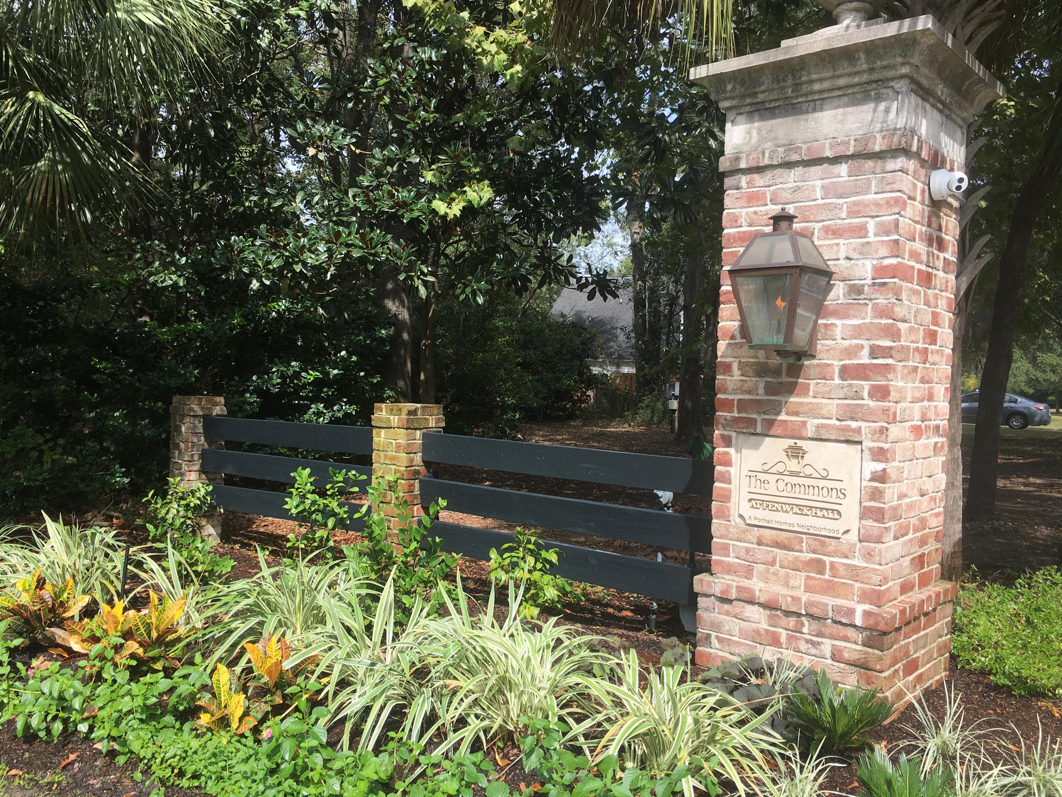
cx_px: 531
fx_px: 890
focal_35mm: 29
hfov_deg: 61.7
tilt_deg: -0.8
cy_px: 398
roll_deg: -2.2
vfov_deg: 48.2
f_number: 2.2
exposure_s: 1/725
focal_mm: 4.15
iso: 25
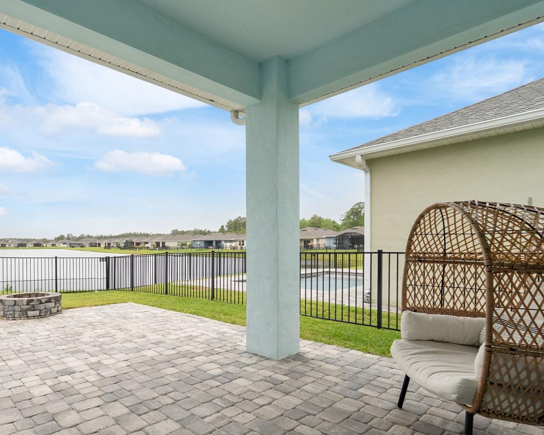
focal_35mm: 21
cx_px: 178
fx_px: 338
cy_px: 249
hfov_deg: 75.0
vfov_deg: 65.2
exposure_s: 1/30
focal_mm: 16
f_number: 9
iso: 80
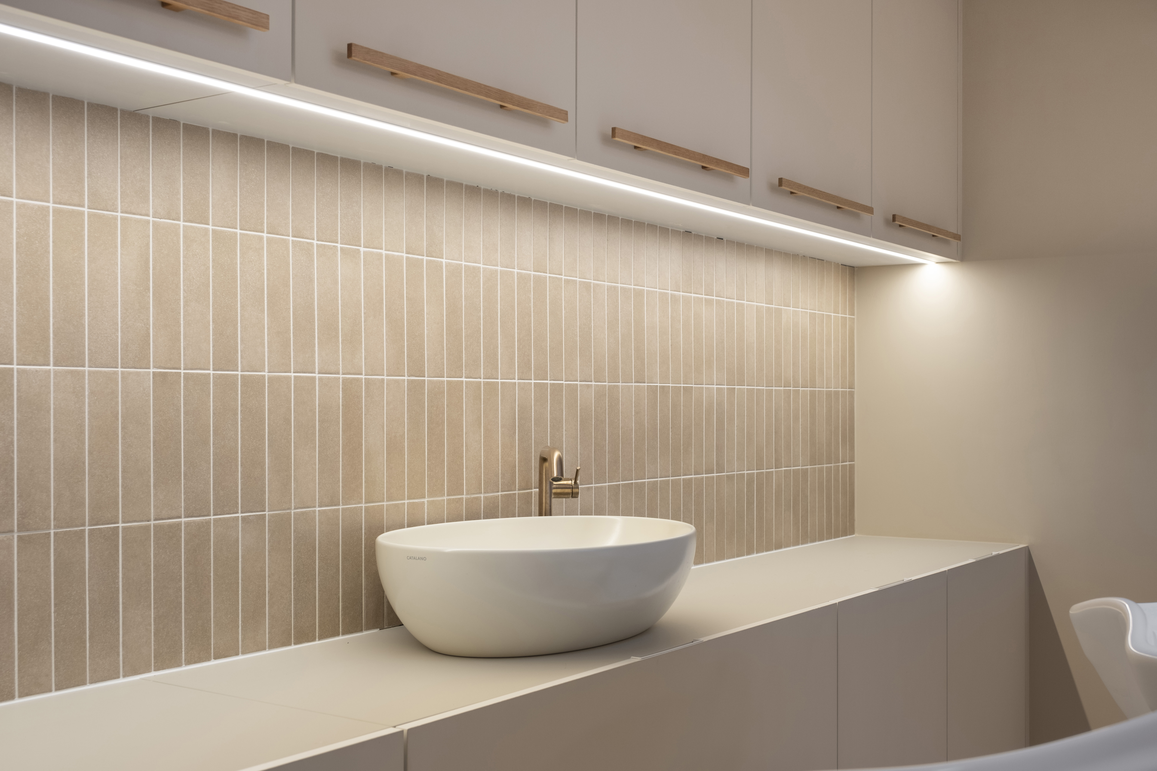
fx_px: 1318
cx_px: 578
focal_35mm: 41
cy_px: 386
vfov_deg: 32.6
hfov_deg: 47.4
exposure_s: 1/5
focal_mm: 27.4
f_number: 5.6
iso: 160
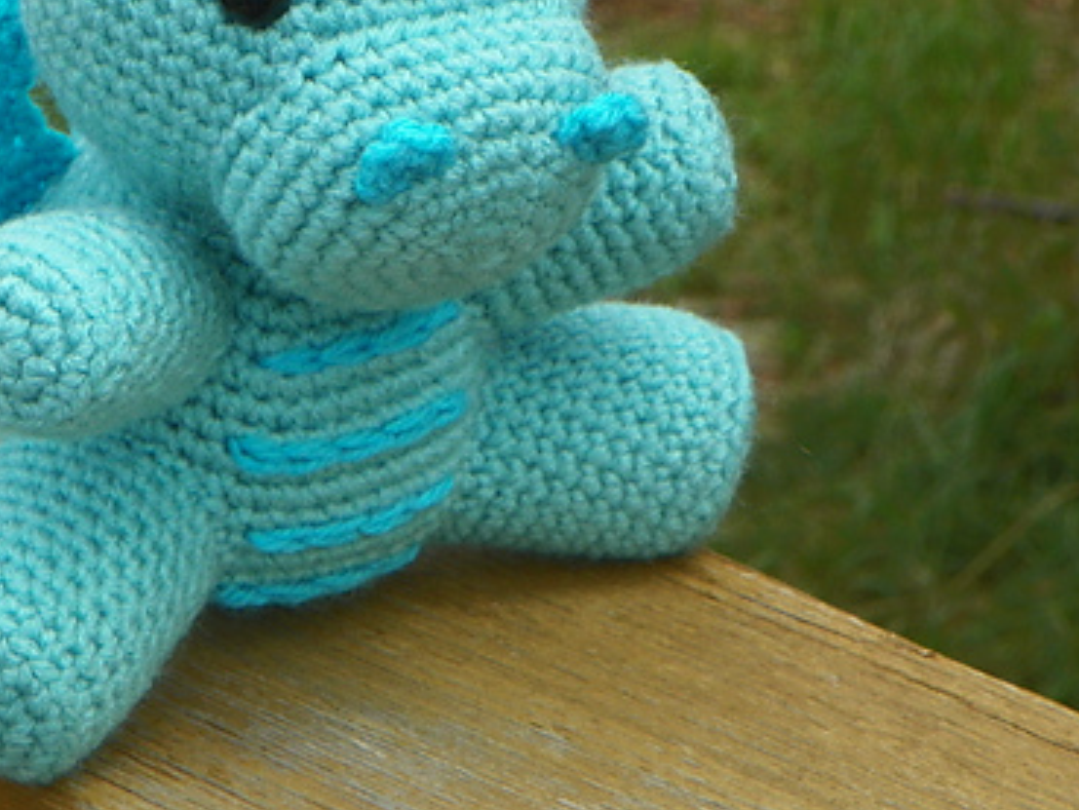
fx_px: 4864
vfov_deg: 9.5
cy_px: 222
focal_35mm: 156
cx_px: 272
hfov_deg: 12.6
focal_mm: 16
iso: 64
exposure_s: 1/320
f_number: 5
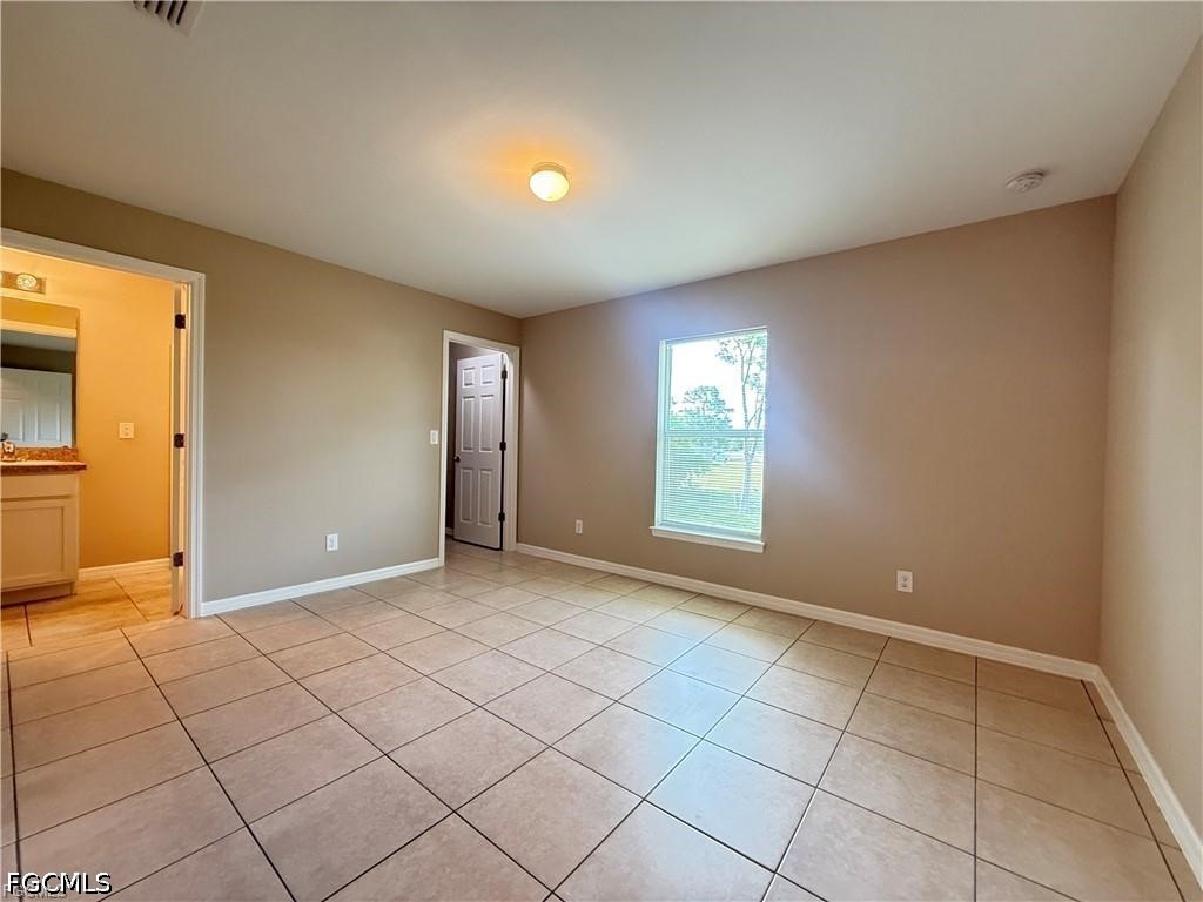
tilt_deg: +0.2
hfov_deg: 102.1
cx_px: 602
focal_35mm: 14
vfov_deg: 85.7
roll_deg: -0.9
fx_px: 487
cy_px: 451
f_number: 2.2
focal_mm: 2.22
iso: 500
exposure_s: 1/60
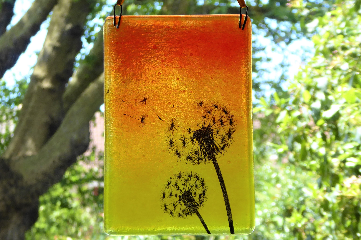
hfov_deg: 16.7
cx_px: 178
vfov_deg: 11.1
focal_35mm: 123
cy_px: 108
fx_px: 1233
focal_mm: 17.5
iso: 125
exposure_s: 1/60
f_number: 5
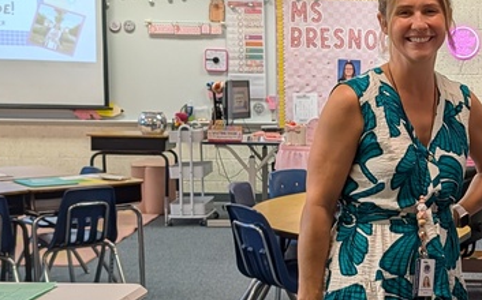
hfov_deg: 25.8
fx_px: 971
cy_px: 196
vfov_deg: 17.5
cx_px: 528
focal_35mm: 74
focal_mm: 6.9
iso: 121
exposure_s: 1/120
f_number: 1.68
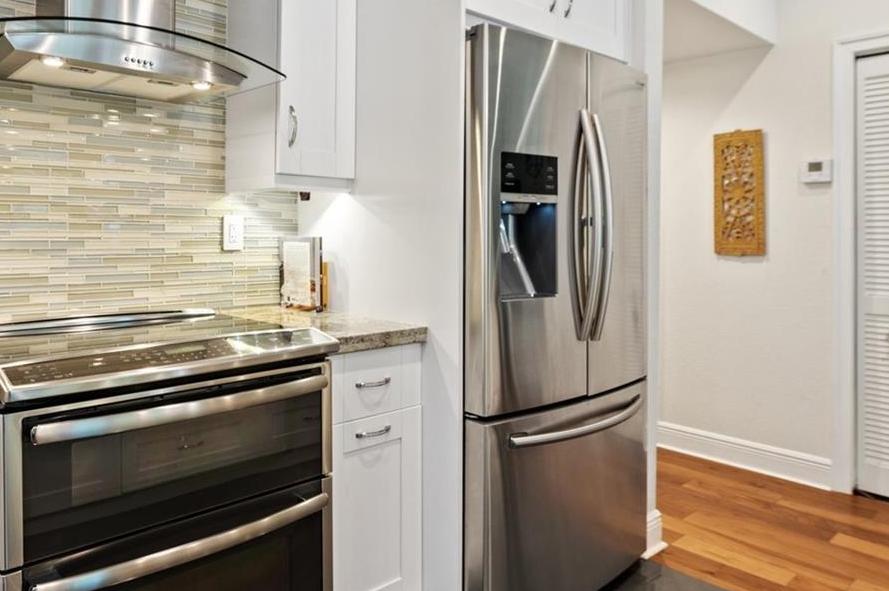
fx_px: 666
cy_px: 252
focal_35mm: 27
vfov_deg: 47.7
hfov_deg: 66.0
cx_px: 311
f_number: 8
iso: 200
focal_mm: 15
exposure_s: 1/4
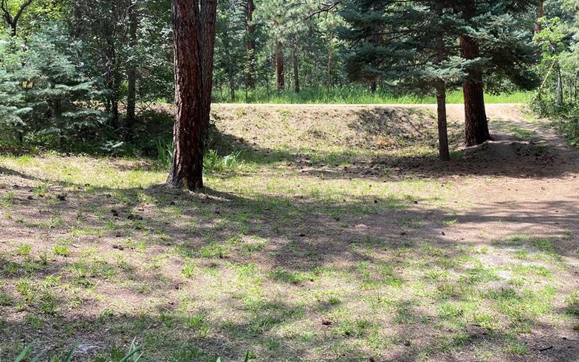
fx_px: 568
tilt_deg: -1.4
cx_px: 360
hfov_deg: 53.5
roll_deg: +0.4
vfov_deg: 35.3
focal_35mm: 36
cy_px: 159
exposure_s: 1/585
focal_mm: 4.25
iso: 32
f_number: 1.8
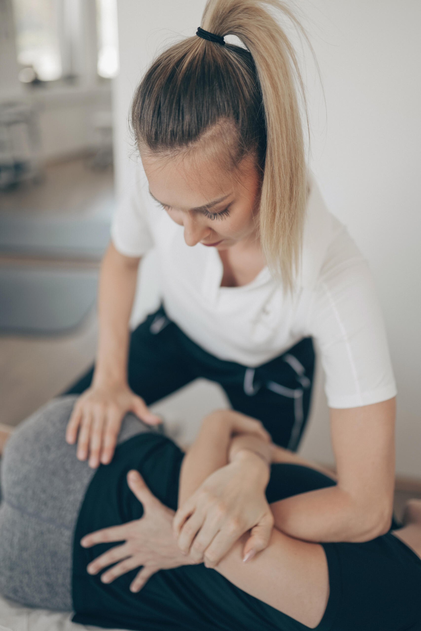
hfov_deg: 37.9
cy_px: 316
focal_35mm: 35
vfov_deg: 54.4
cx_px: 210
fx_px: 614
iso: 125
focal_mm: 35
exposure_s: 1/250
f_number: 1.4
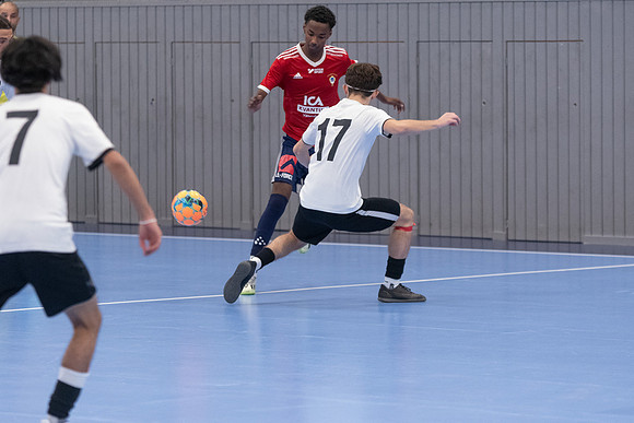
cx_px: 317
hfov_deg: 8.8
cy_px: 212
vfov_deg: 5.9
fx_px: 4139
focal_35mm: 235
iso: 8000
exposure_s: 1/500
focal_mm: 150
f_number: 3.2
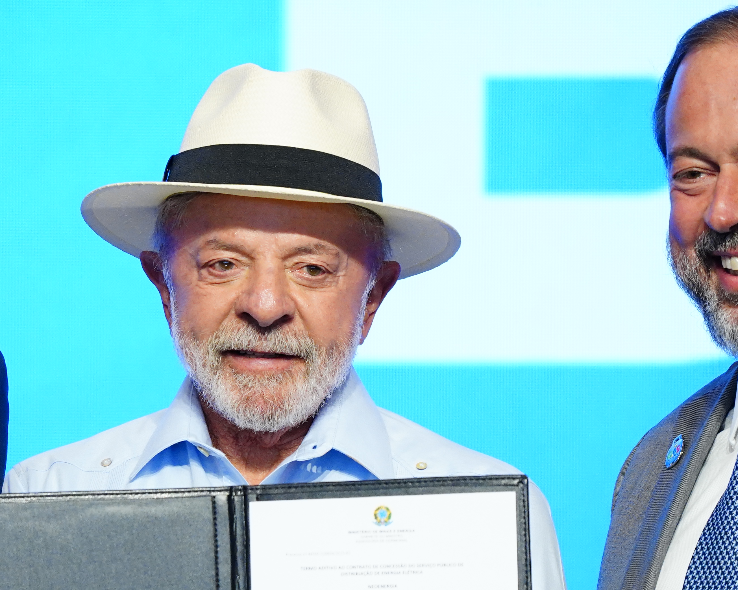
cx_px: 306
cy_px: 340
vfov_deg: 1.4
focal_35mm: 1069
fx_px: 23347
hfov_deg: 1.8
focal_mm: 496
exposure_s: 1/200
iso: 4000
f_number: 6.3
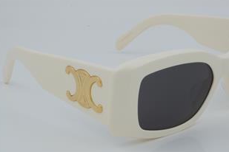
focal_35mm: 97
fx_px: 617
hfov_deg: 21.0
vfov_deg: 14.1
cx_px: 143
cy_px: 81
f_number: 32
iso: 100
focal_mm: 50
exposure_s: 1/4
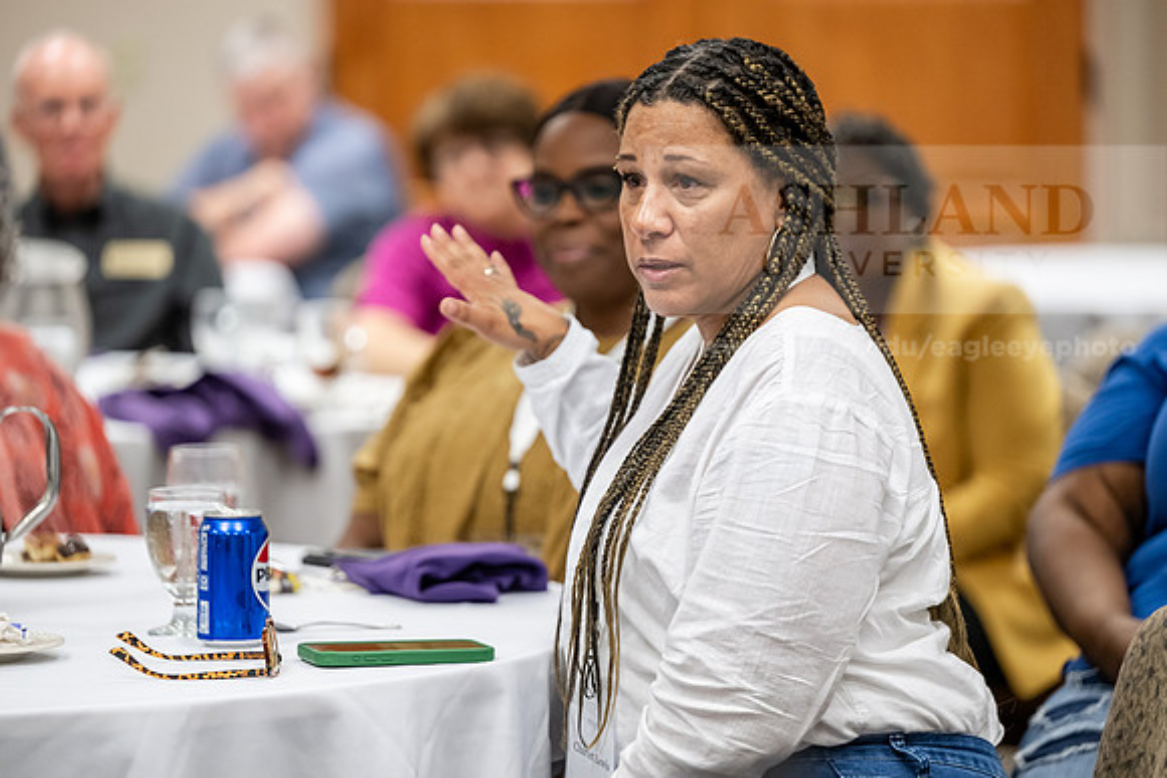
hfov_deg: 12.8
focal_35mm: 160
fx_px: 5188
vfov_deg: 8.6
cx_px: 584
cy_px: 389
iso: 2000
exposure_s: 1/200
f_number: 2.8
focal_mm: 160
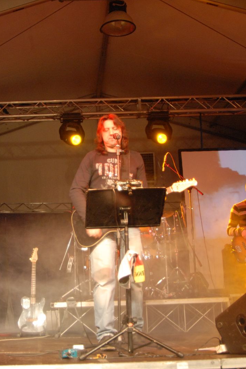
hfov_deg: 24.9
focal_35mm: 54
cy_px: 184
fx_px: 553
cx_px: 74
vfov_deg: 36.9
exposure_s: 1/25
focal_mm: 24
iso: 800
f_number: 3.5
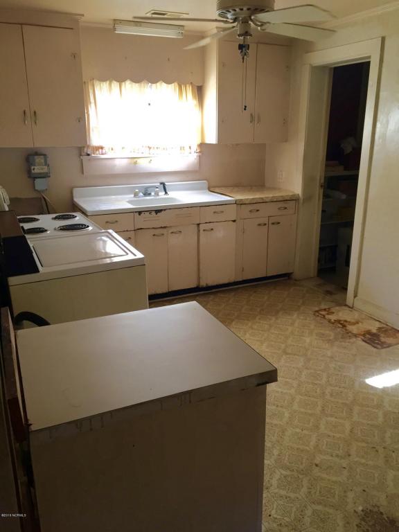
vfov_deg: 61.7
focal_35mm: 29
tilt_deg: -15.5
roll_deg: -1.5
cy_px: 266
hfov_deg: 48.2
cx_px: 200
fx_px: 446
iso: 80
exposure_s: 1/30
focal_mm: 4.15
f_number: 2.2
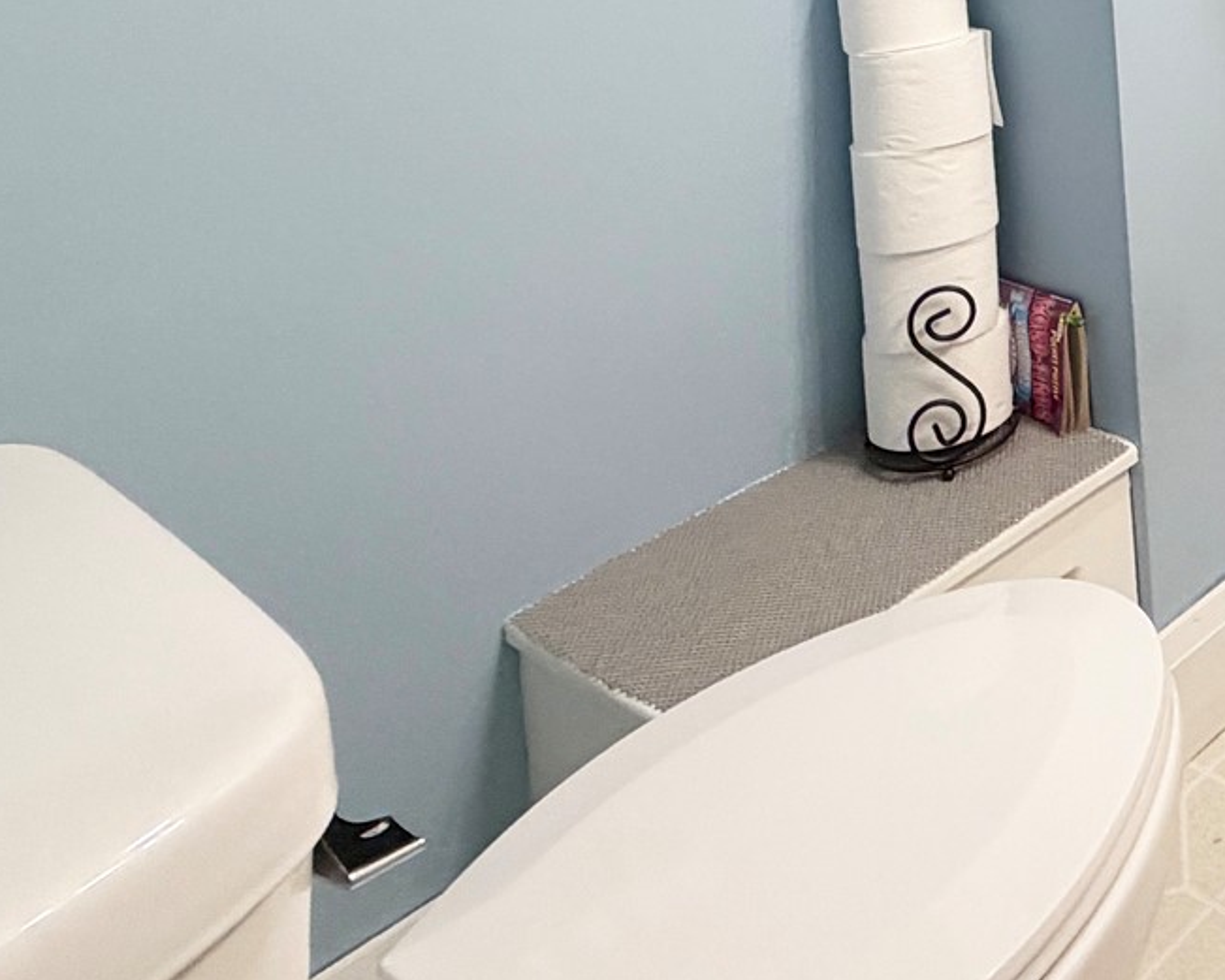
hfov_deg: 34.7
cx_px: 1451
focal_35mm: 43
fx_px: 1559
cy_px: -307
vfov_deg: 28.4
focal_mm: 2.22
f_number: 2.2
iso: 200
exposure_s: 1/120
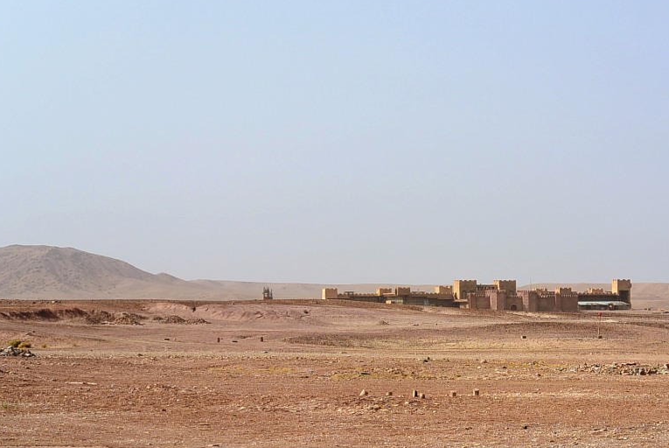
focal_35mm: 99
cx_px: 423
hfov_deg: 20.5
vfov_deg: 13.9
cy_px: 275
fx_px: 1842
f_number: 5.6
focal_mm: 27.5
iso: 100
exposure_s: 1/640
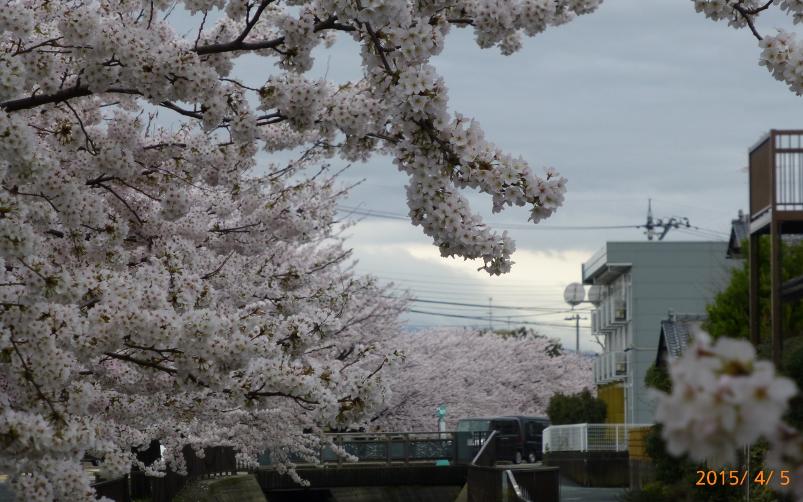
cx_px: 414
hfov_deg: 10.5
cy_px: 220
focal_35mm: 200
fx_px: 4378
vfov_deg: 6.6
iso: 100
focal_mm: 31.3
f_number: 5.4
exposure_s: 1/100
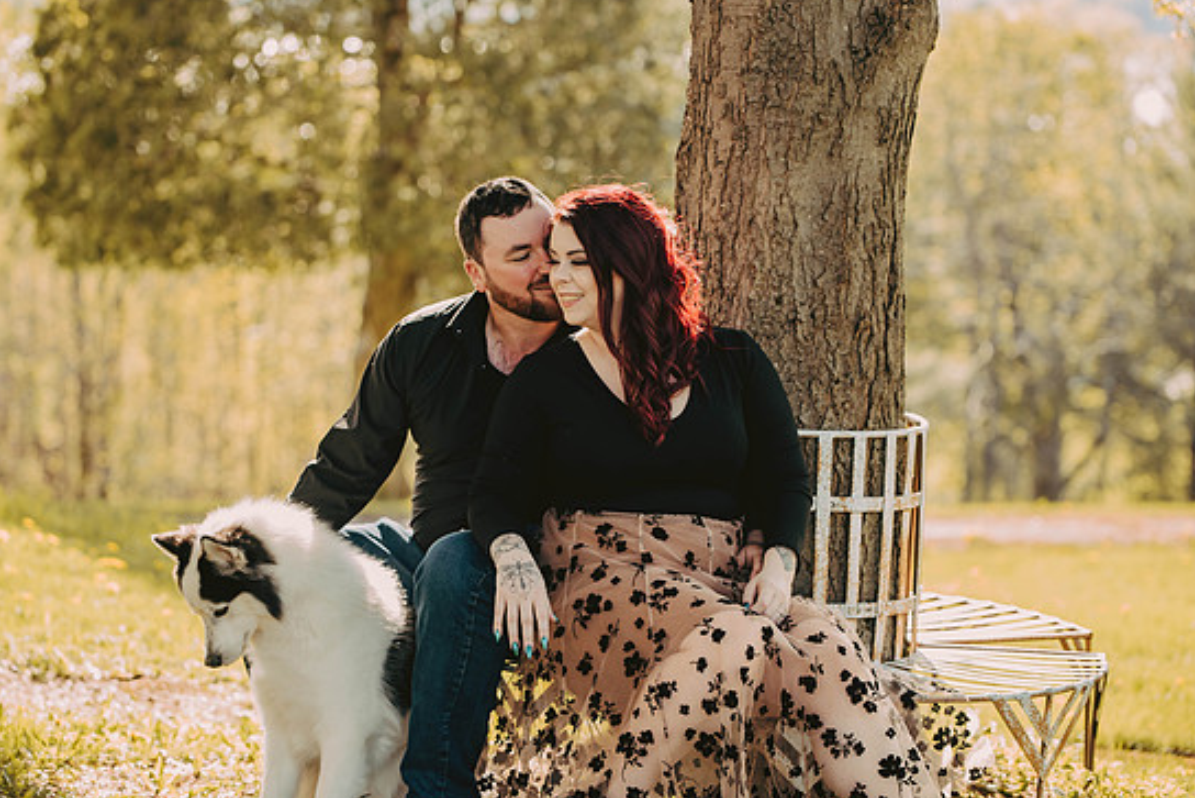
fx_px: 3187
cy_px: 410
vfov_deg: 14.3
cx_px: 578
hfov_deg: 21.2
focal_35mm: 96
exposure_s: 1/500
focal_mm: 90
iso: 400
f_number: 2.8
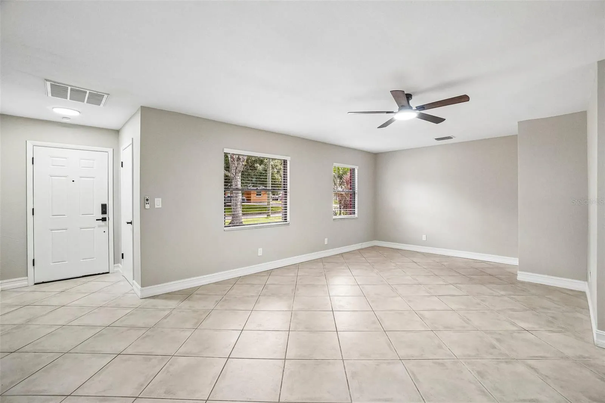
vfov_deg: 77.3
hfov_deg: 100.4
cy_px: 202
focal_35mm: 15
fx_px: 252
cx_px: 302
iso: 800
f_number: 8
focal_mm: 10
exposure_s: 1/30
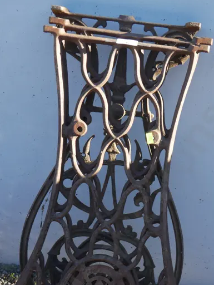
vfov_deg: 29.6
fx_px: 527
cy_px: 228
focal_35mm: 64
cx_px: 132
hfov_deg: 22.9
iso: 200
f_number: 4.5
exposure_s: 1/160
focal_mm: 16
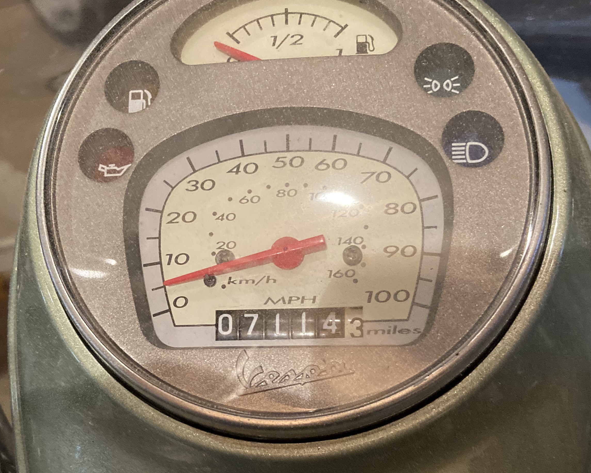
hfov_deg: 38.6
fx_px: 840
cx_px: 235
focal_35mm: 48
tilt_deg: -60.7
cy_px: 346
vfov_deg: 31.0
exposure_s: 1/30
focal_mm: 3.99
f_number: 1.8
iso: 500
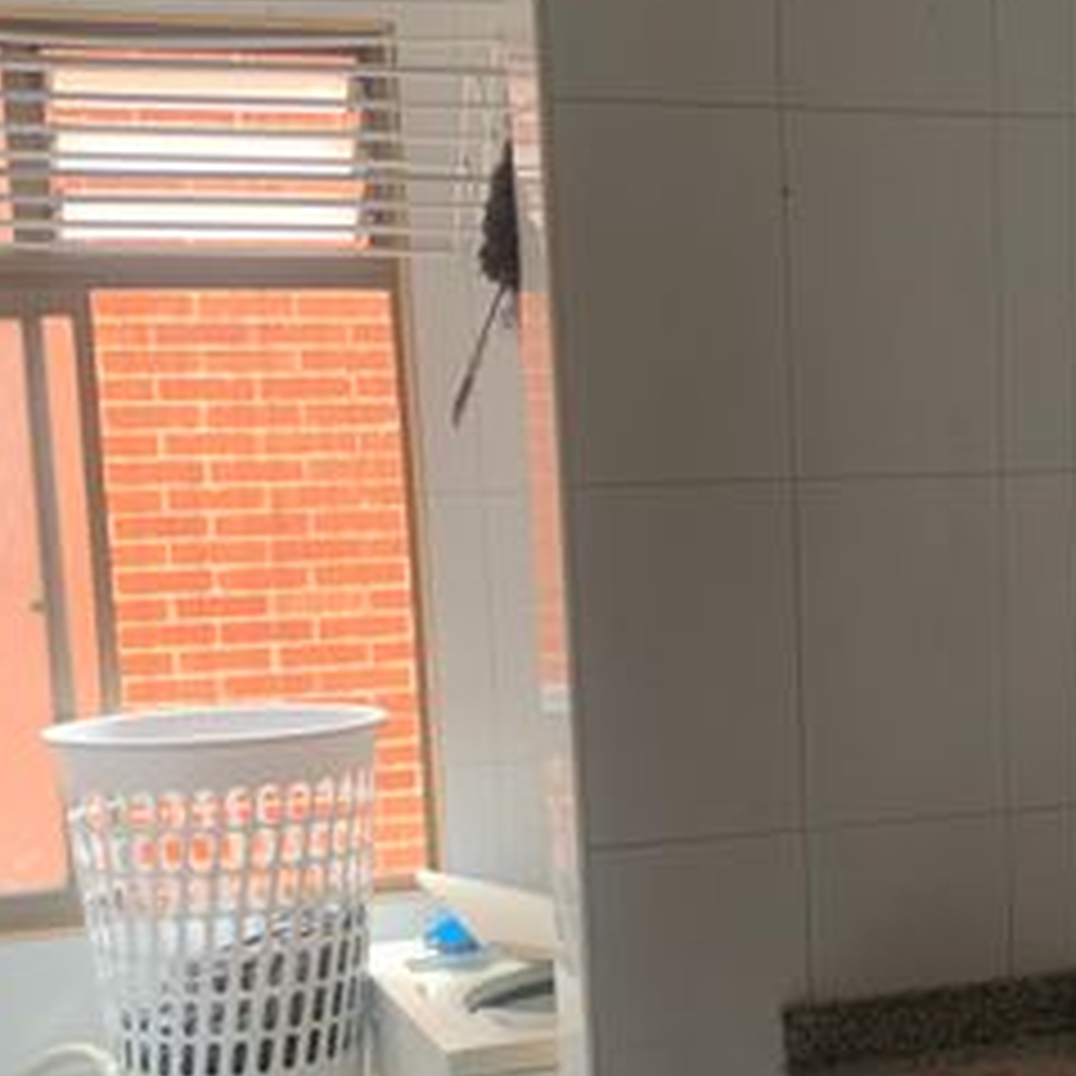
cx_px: 867
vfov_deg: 26.6
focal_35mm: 64
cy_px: 770
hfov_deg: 26.4
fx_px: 2251
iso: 100
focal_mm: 4.25
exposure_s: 1/77
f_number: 1.8
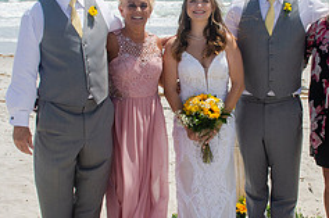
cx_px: 217
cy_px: 107
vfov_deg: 20.5
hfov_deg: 30.4
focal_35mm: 66
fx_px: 602
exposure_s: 1/250
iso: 100
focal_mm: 18
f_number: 11
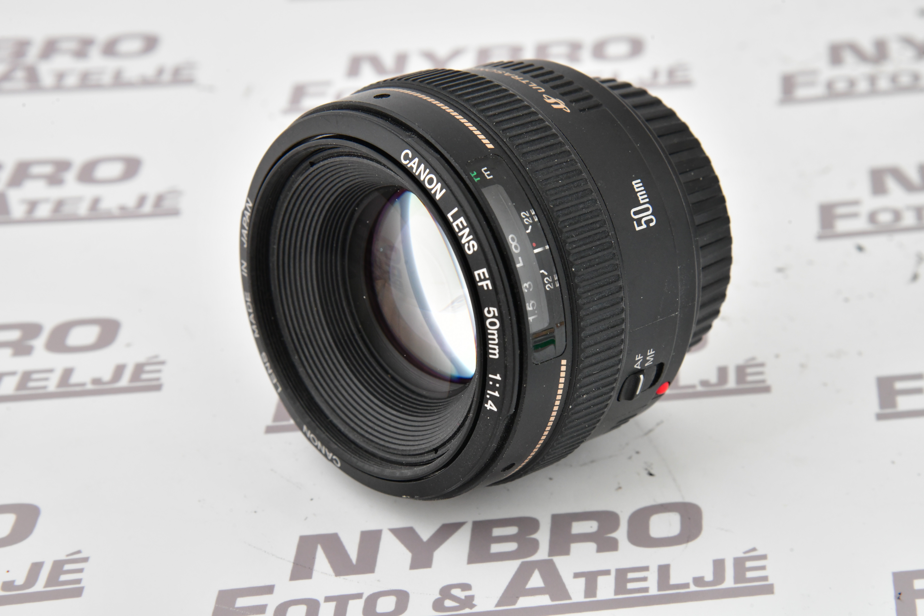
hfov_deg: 17.1
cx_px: 462
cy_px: 308
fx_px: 3080
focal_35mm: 120
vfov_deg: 11.4
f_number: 14
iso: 1600
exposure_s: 1/125
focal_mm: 120
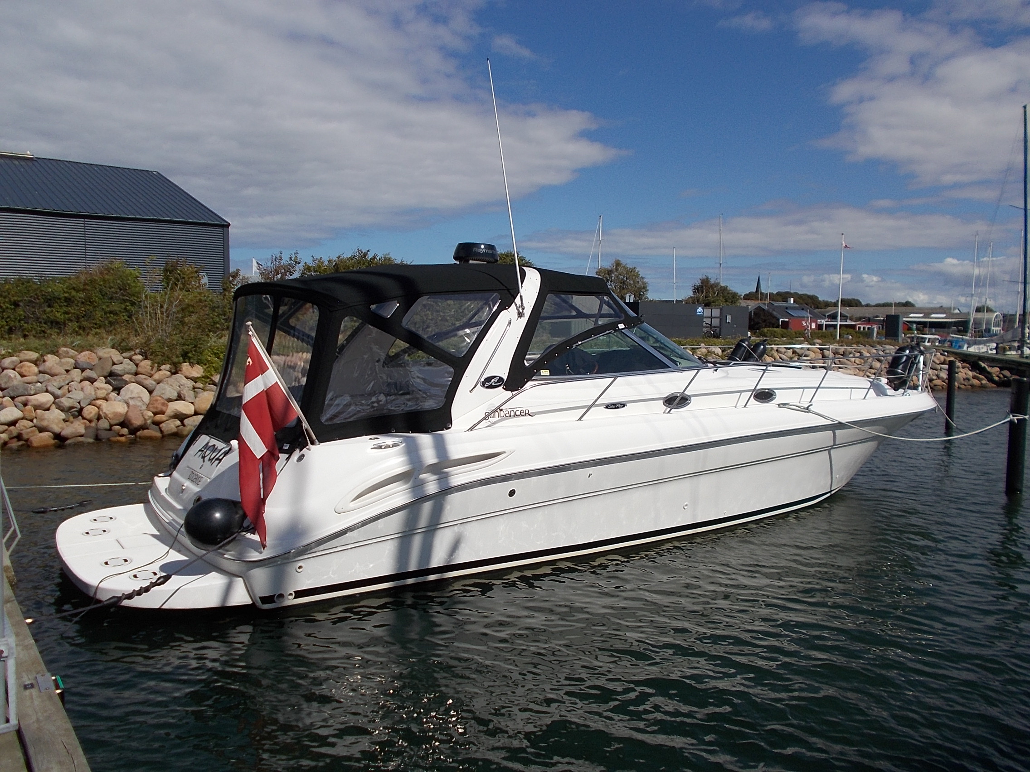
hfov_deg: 60.0
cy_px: 386
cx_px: 515
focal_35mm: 30
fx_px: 893
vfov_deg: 46.8
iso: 80
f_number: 8.6
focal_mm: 5.3
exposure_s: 1/400
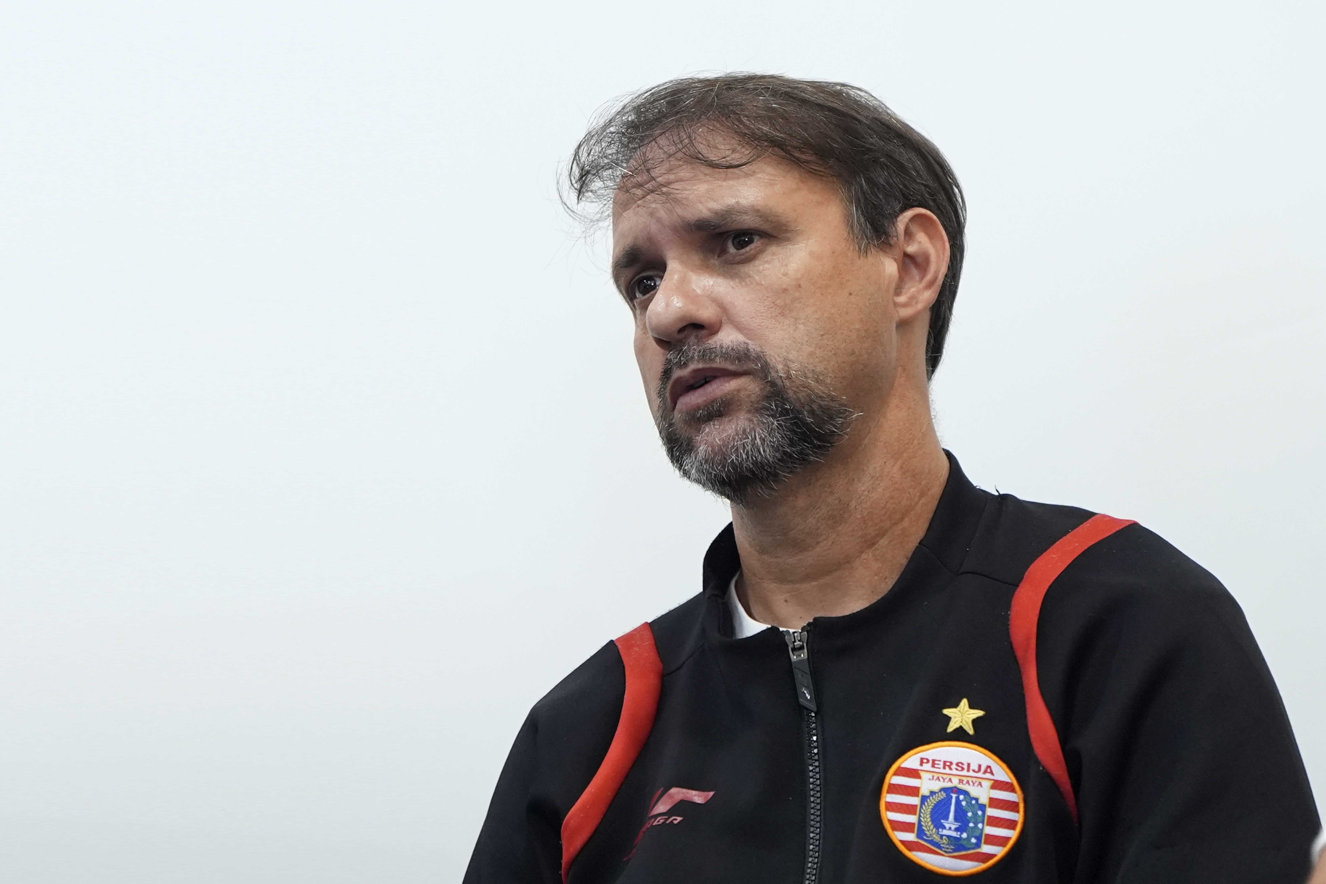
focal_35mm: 35
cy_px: 442
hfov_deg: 54.4
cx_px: 663
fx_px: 1289
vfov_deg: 37.9
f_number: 3.2
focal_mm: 35
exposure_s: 1/100
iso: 2000
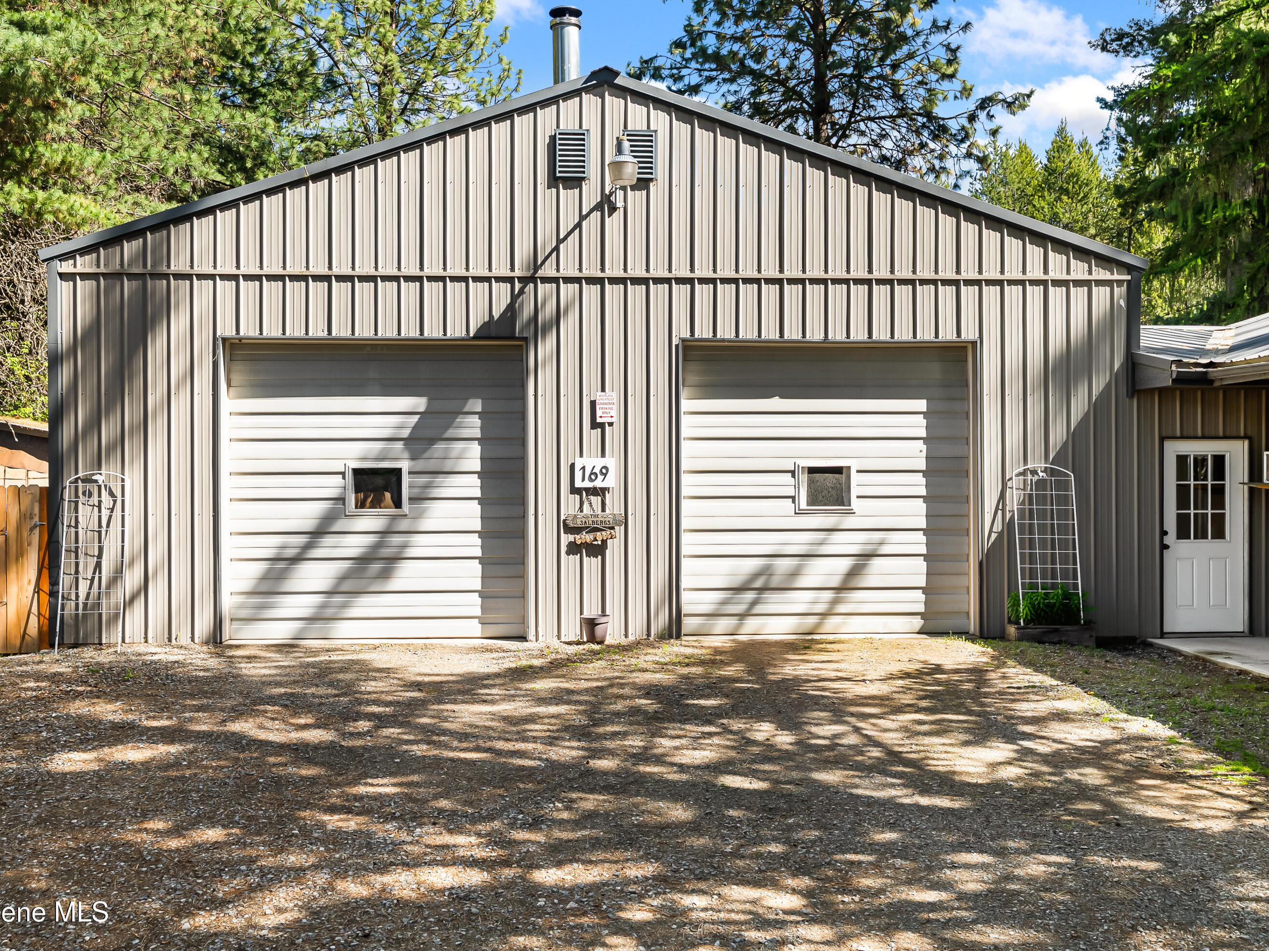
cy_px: 471
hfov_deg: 56.0
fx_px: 1193
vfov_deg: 43.5
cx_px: 602
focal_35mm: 33
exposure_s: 1/10
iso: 400
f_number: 8
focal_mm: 29.5
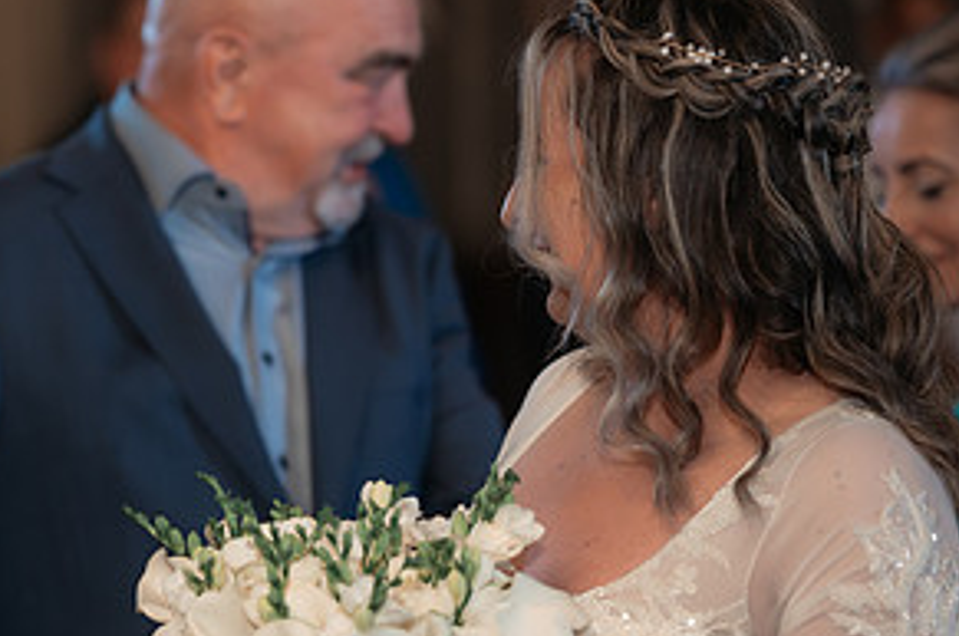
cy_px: 287
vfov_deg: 7.6
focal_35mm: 180
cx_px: -16
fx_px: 4787
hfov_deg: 11.3
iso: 1600
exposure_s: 1/200
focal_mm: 85
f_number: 2
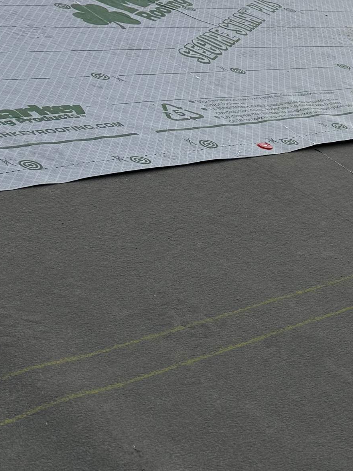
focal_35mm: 82
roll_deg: +1.8
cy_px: 127
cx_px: 459
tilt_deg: -1.9
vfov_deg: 23.6
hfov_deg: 16.9
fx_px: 1115
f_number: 1.78
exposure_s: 1/10309
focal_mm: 6.76
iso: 100
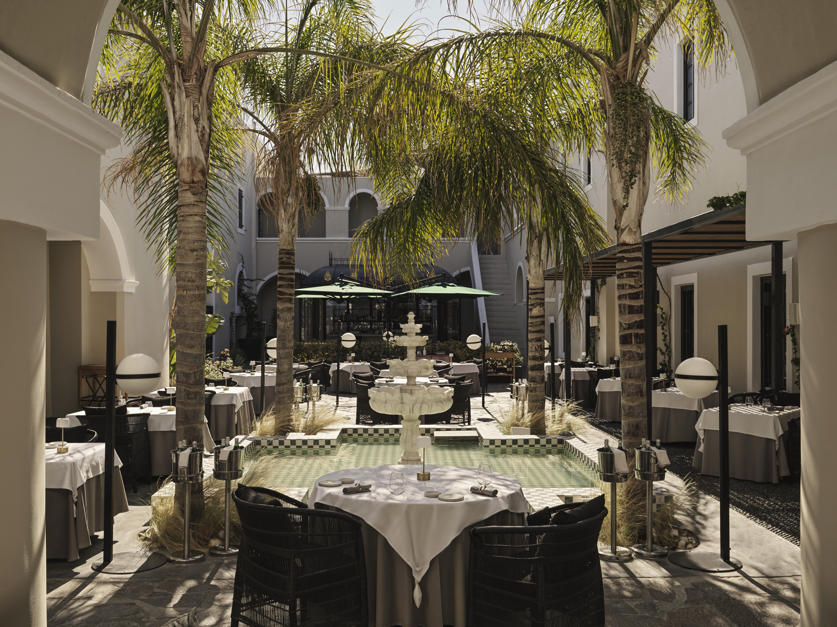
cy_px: 314
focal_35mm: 33
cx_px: 418
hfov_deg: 55.4
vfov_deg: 42.9
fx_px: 798
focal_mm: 42
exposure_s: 1/180
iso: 200
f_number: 11
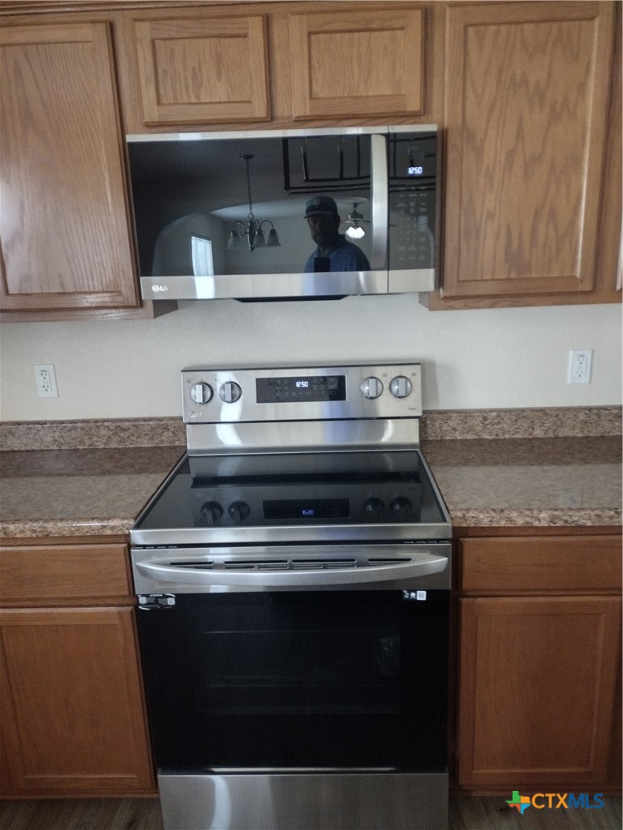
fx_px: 648
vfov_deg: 65.3
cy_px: 415
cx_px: 312
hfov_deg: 51.4
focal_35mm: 27
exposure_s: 1/24
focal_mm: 4.71
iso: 941
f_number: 1.7
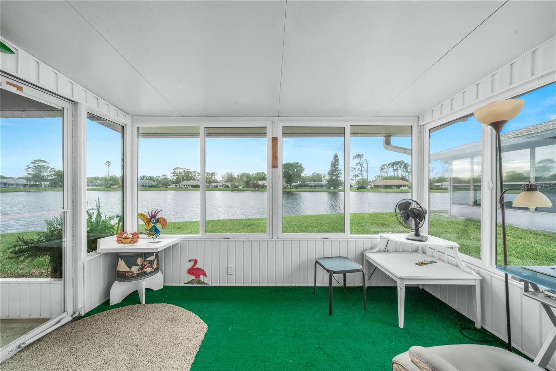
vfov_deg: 90.0
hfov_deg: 112.6
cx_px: 278
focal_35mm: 12
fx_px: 185
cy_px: 186
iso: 400
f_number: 11
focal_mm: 12
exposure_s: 1/6
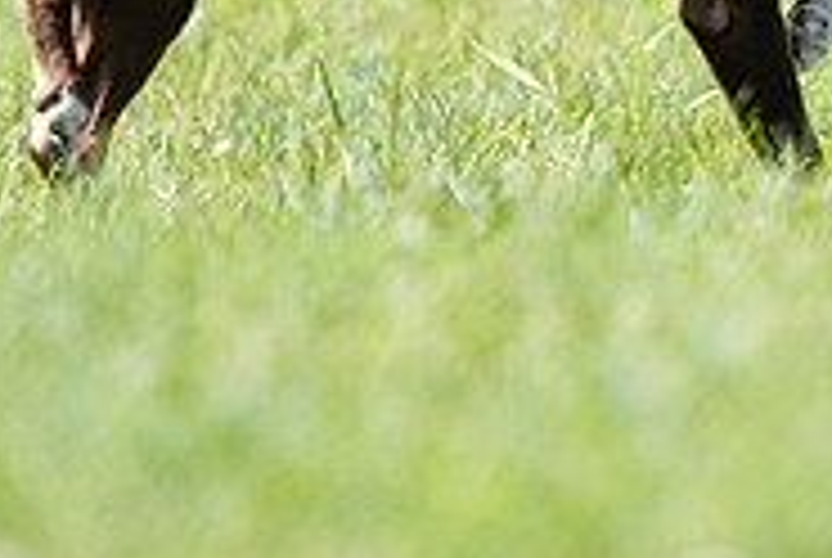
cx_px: 769
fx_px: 42152
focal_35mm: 1821
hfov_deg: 1.1
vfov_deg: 0.8
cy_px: -214
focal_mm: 582
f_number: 6.3
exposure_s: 1/4000
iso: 2000
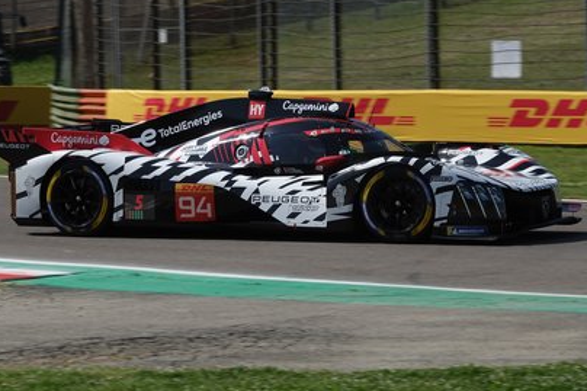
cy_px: 198
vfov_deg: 6.7
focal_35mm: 205
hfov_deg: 10.0
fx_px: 3341
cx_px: 275
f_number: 6.3
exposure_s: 1/800
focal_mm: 67.46
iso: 125
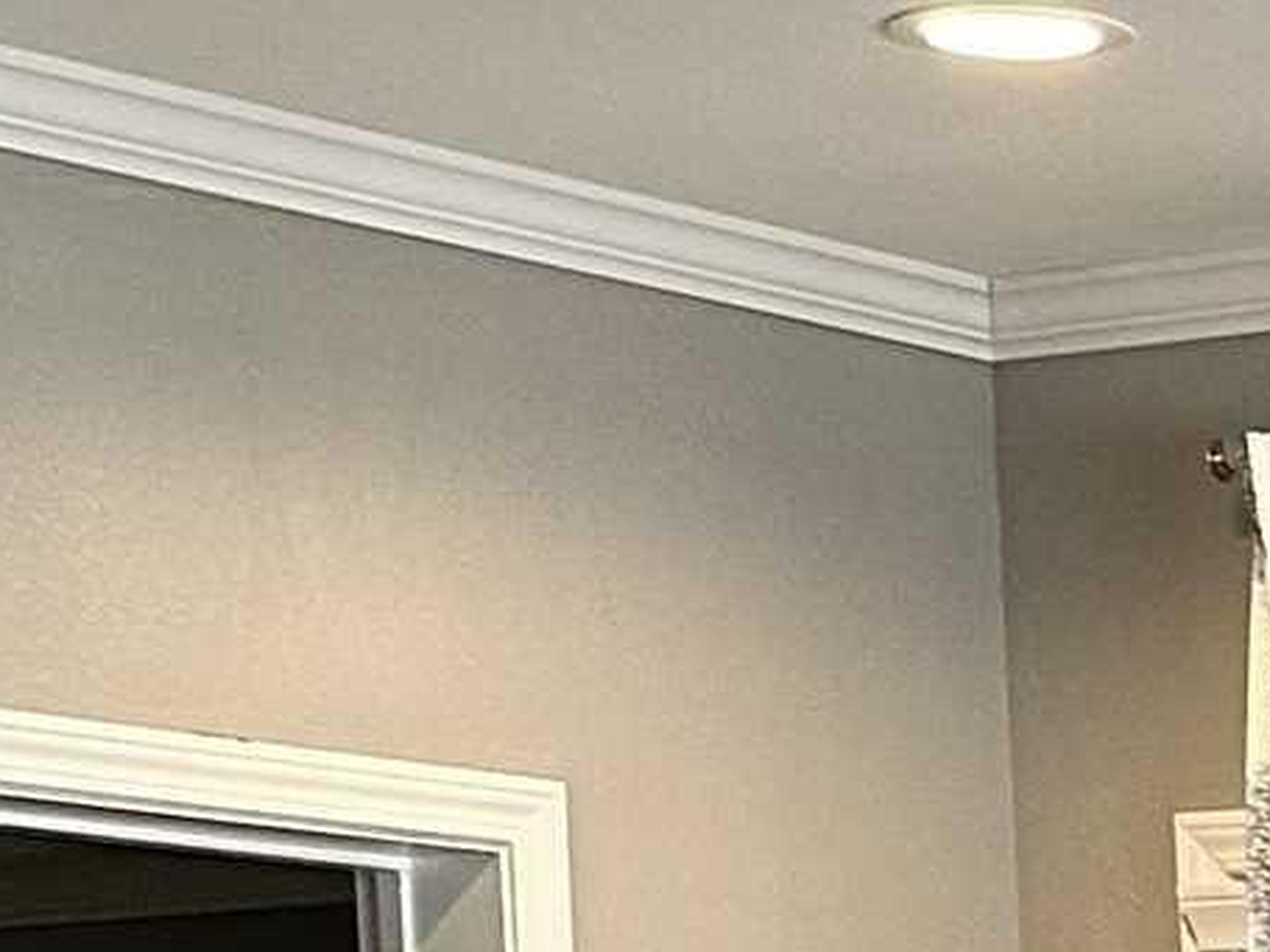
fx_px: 5942
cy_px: 2278
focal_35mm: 162
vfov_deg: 8.4
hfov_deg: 10.7
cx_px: 2917
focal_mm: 6.86
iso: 250
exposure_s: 1/60
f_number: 1.78
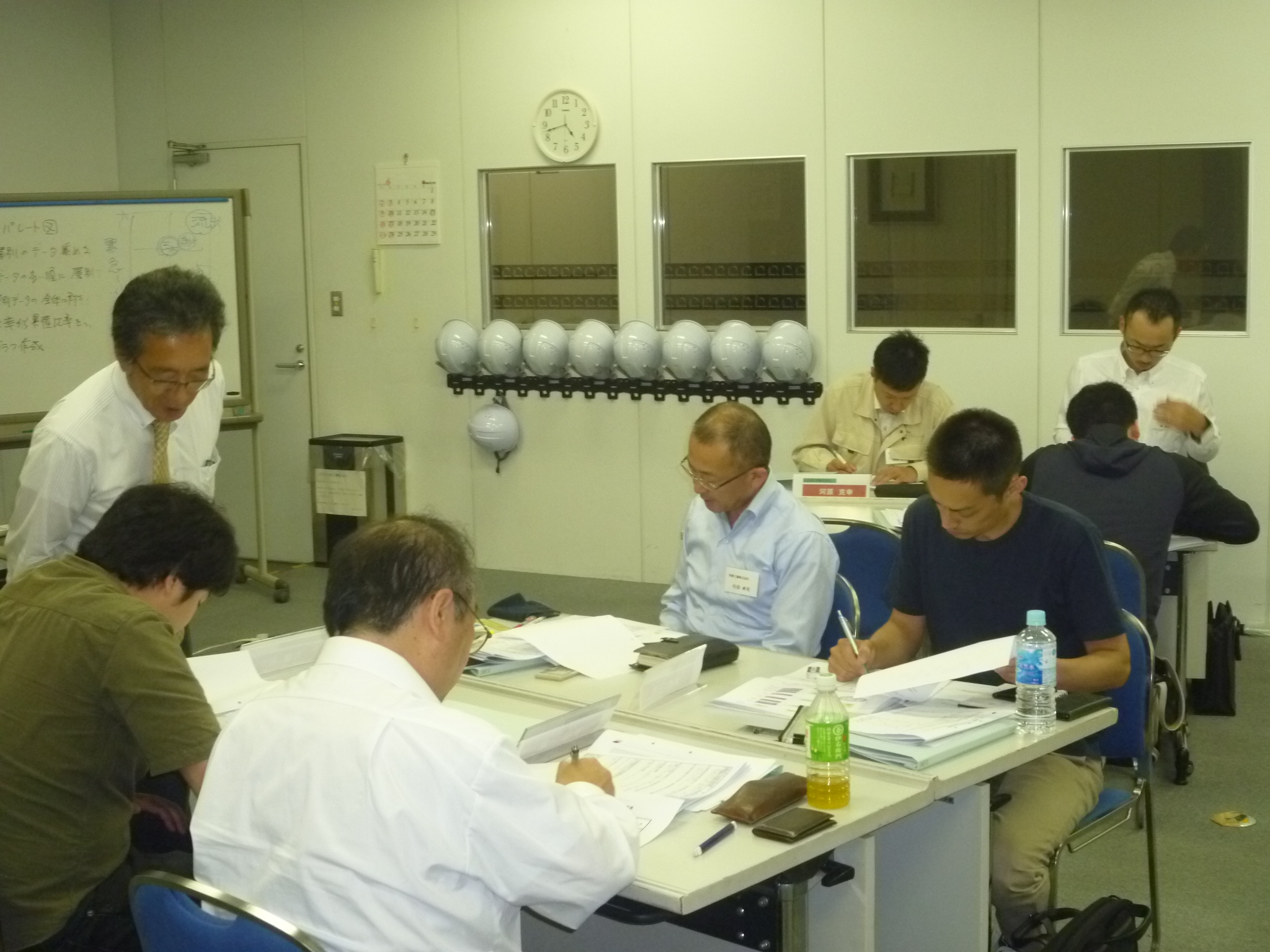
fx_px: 1834
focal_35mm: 50
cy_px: 476
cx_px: 635
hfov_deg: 38.2
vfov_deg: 29.1
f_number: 4
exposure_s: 1/40
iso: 320
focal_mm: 8.9
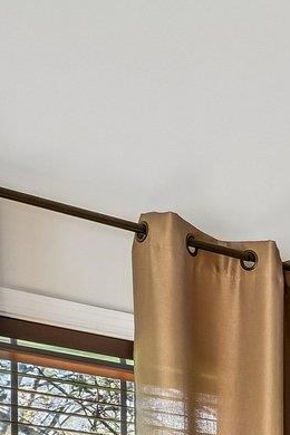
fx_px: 1015
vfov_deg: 20.1
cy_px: 689
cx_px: 945
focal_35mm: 84
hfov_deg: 10.1
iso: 400
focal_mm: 16
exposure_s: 1/40
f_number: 8
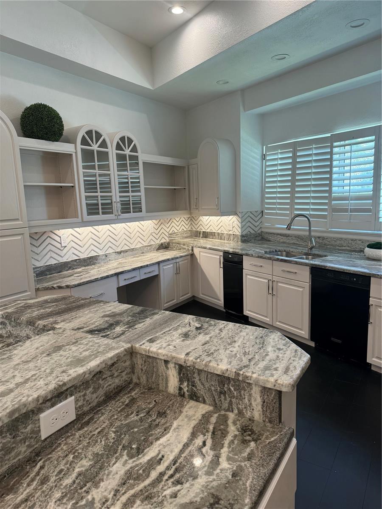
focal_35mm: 24
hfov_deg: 56.8
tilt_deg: -10.3
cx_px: 191
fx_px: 353
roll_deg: +3.1
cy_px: 254
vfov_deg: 71.6
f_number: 1.78
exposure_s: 1/120
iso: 125
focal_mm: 6.76
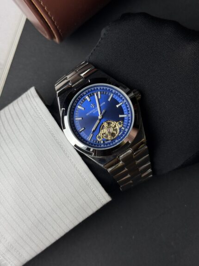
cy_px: 133
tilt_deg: -83.0
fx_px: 368
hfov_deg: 30.3
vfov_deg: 39.6
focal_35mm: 48
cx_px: 100
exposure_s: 1/178
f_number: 1.78
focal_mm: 6.76
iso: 64
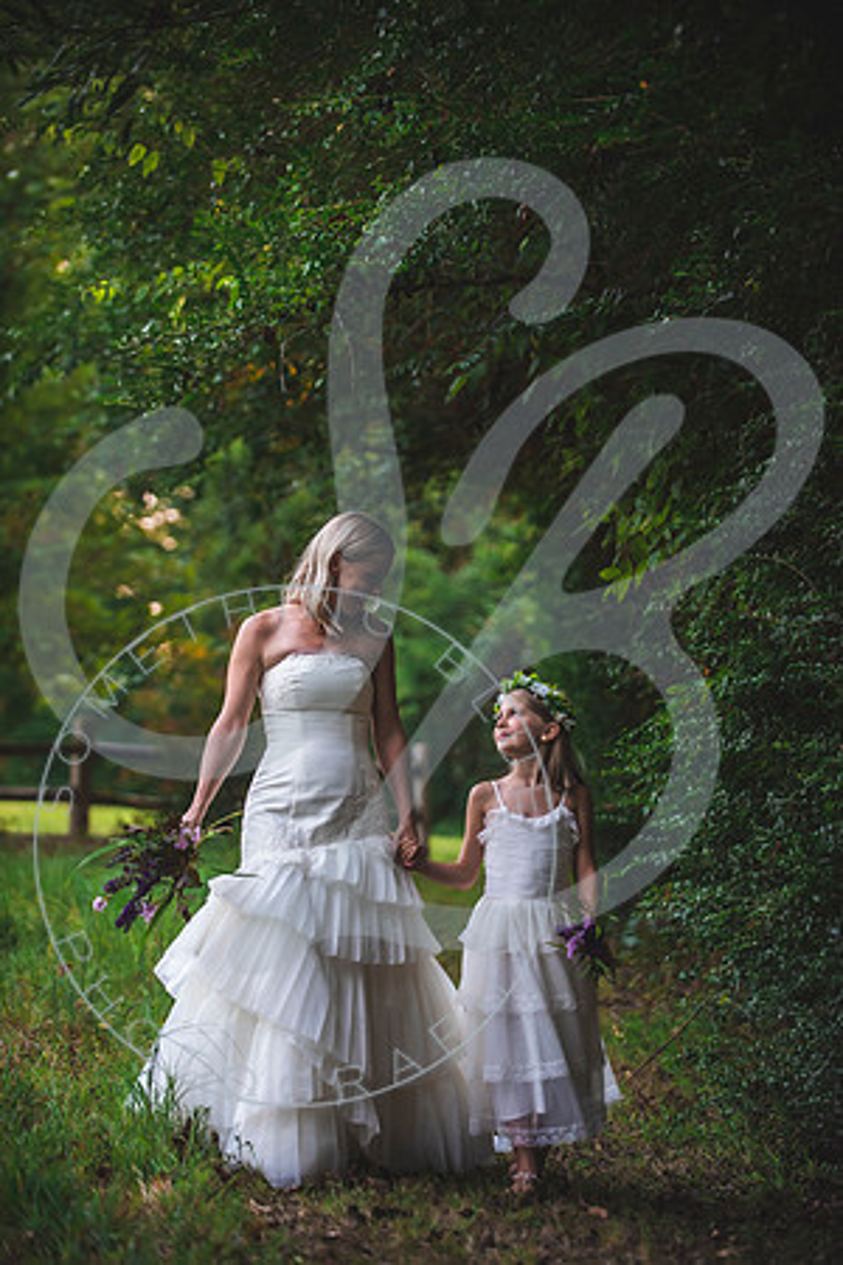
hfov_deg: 13.0
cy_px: 632
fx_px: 3688
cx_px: 422
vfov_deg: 19.5
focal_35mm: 105
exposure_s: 1/400
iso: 1250
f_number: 2.8
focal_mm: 105
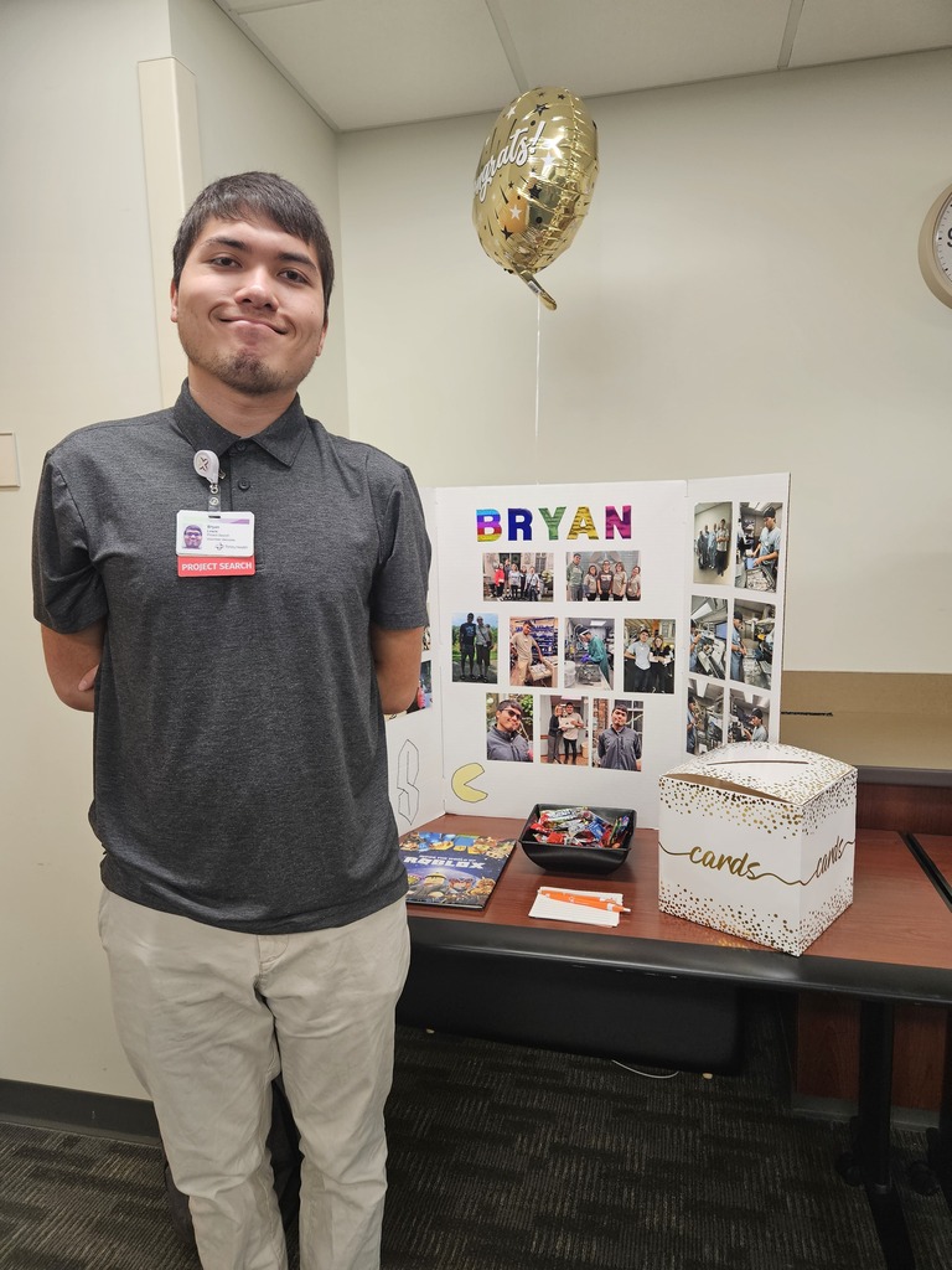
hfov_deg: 58.9
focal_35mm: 23
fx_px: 843
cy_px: 635
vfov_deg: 73.9
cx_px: 476
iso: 250
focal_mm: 5.4
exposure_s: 1/170
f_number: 1.8
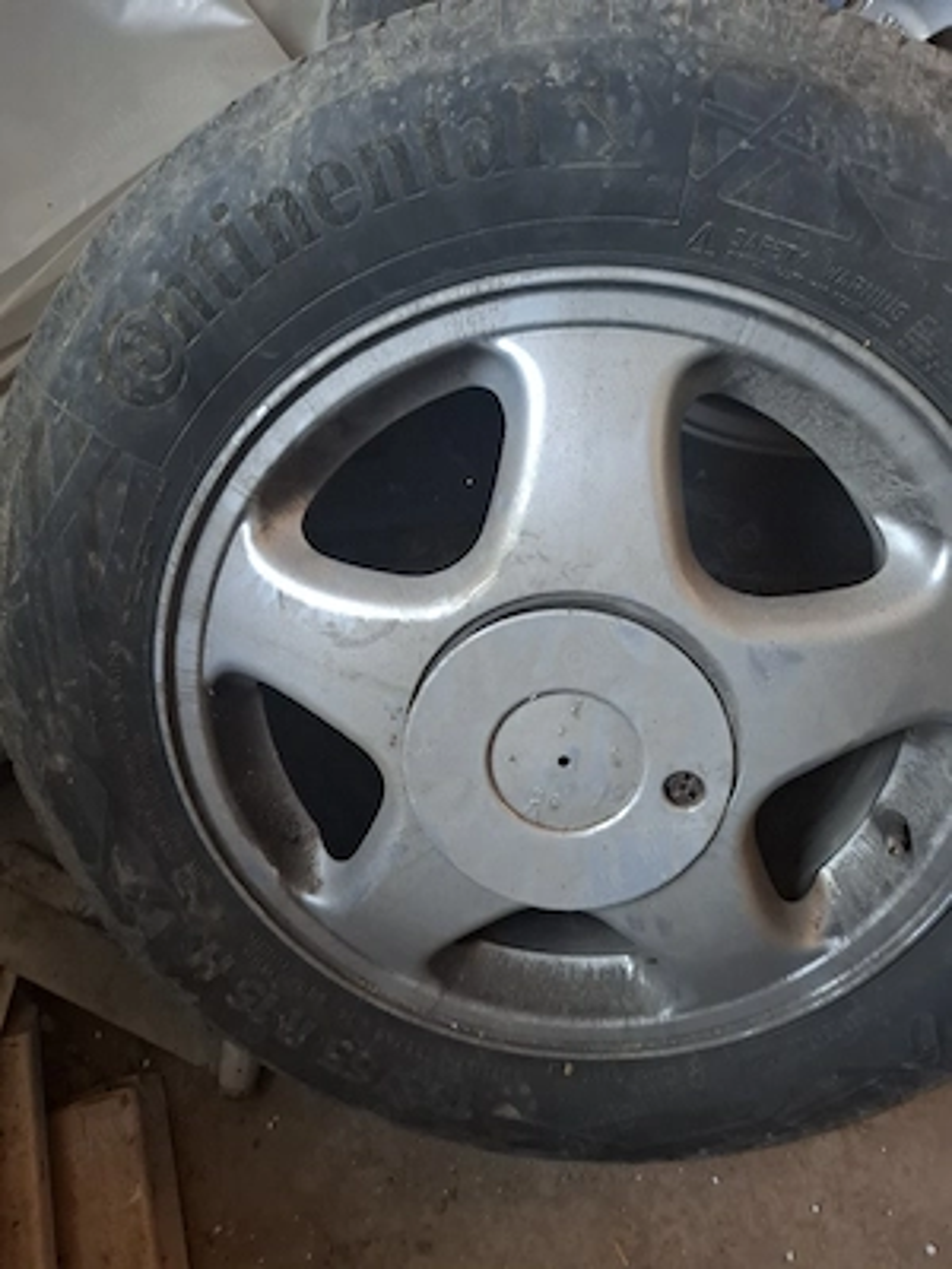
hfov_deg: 58.9
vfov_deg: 73.9
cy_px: 634
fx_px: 843
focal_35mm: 23
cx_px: 476
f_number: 1.8
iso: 320
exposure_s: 1/33
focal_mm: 5.54
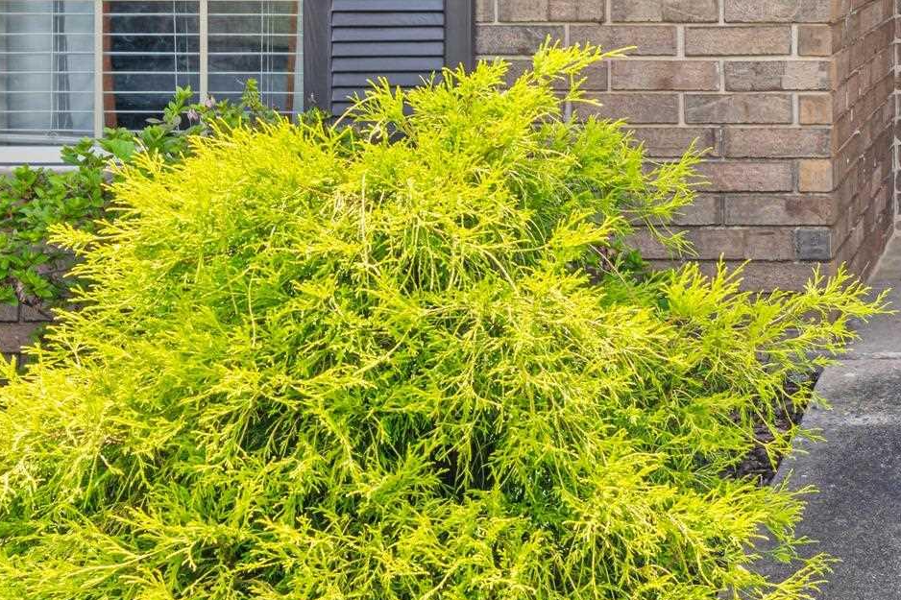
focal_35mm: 72
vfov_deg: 18.0
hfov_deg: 25.2
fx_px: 1802
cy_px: -122
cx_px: 1089
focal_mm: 18
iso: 200
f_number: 9
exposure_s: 1/25
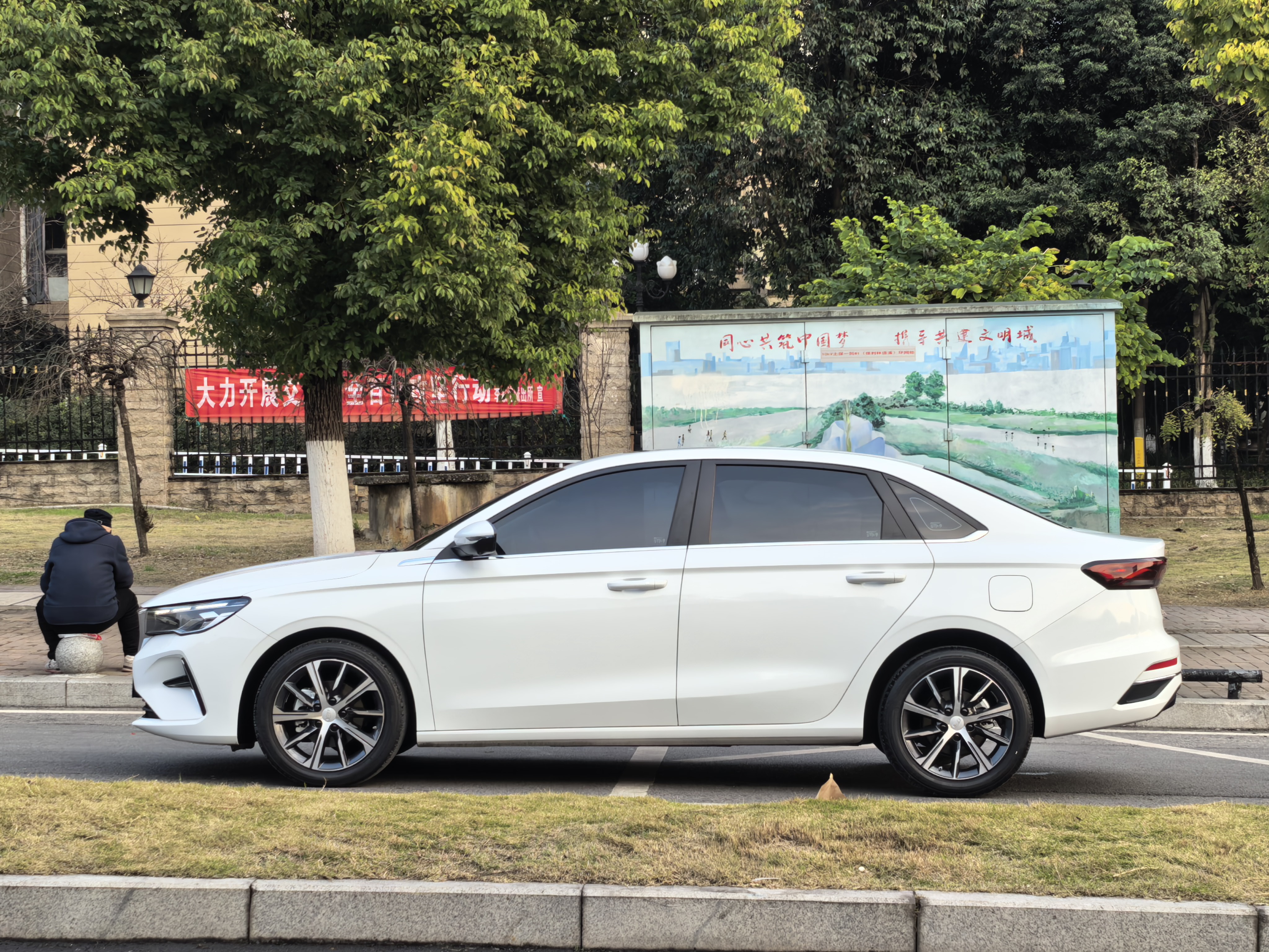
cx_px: 634
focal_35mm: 74
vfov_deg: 19.9
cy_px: 476
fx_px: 2713
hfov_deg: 26.3
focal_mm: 6.98
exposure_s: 1/1901
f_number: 2
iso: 125
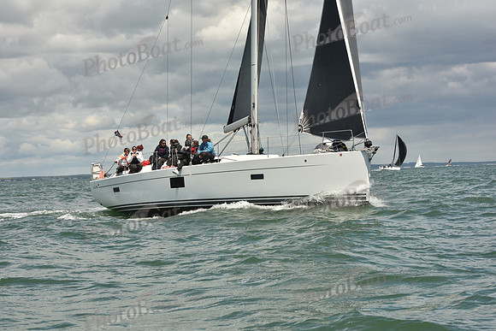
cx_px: 248
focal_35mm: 95
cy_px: 166
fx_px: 1309
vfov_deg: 14.4
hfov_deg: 21.5
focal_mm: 95
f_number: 13
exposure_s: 1/800
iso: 320
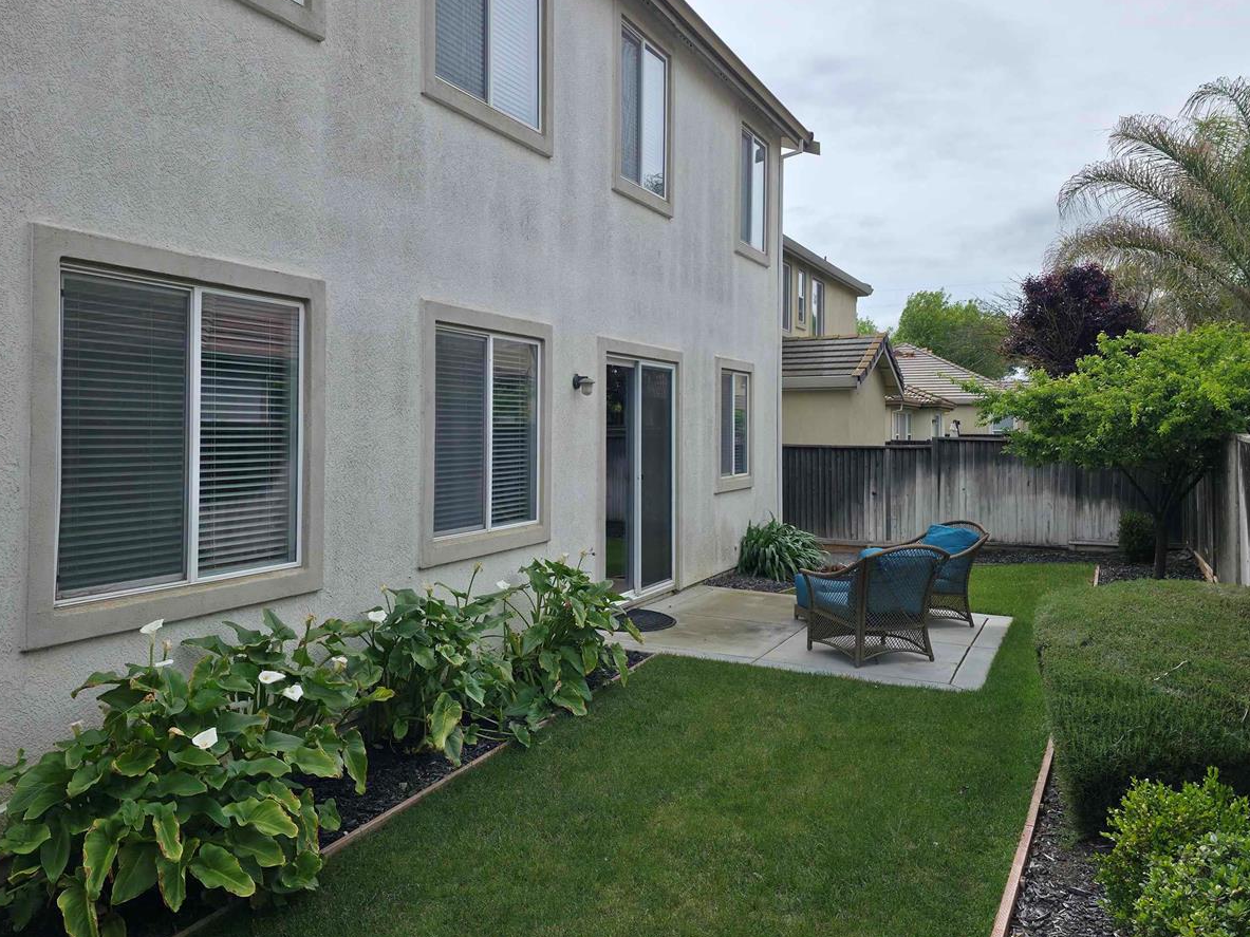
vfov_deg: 49.7
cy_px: 423
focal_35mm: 28
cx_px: 578
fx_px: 1011
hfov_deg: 63.4
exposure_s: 1/3818
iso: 50
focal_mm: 6.3
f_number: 1.7
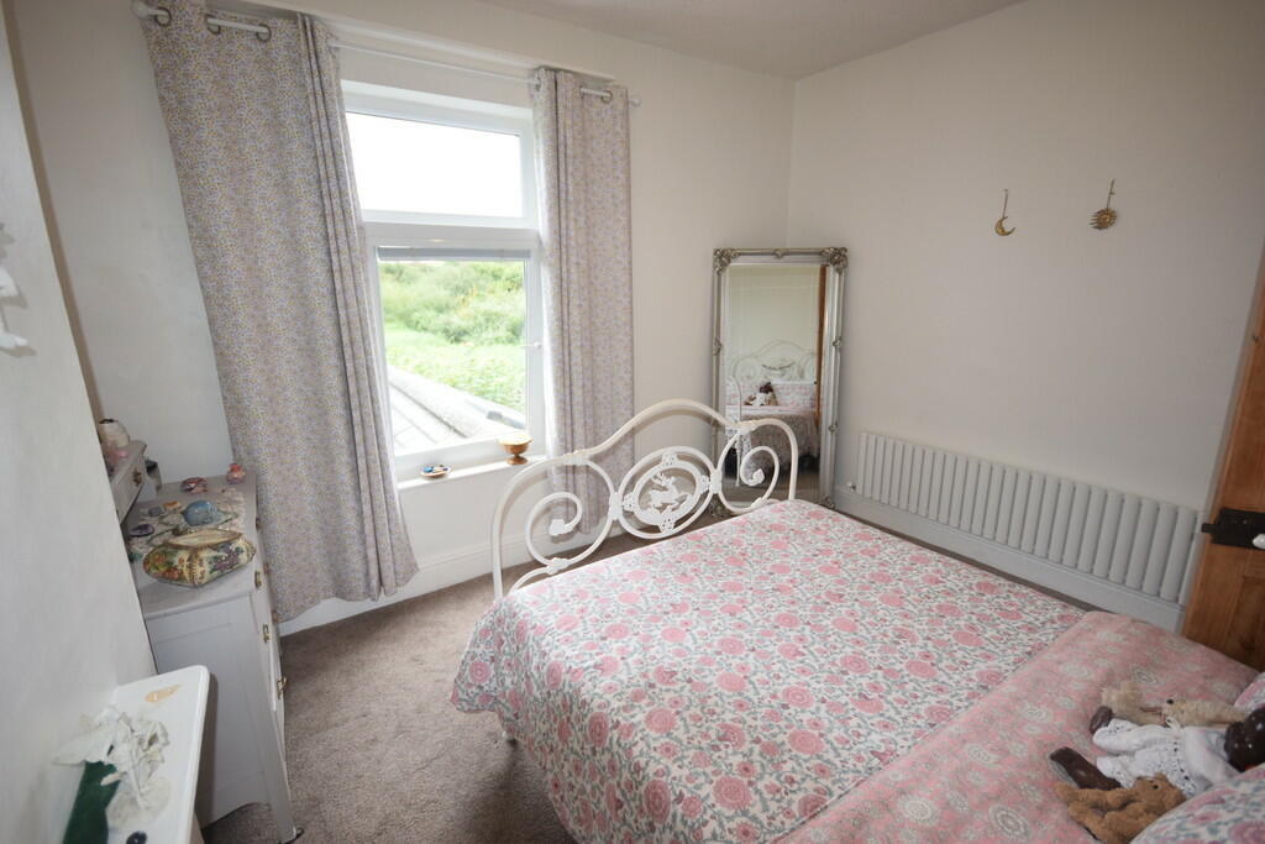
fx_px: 580
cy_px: 422
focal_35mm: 16
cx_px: 632
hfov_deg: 95.0
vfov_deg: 72.1
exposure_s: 1/125
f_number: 5.6
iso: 640
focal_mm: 11
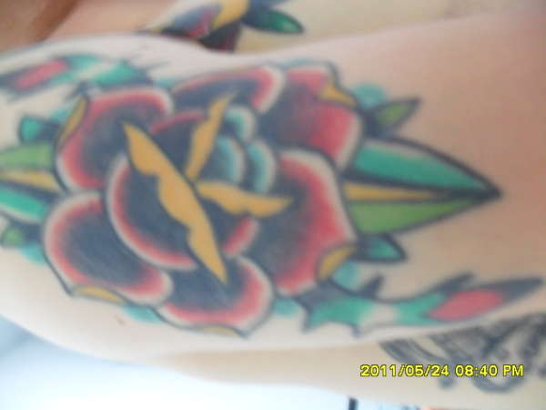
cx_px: 273
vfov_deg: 40.7
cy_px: 205
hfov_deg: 52.6
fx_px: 552
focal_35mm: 35
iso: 400
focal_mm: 6.3
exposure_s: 1/4
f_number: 3
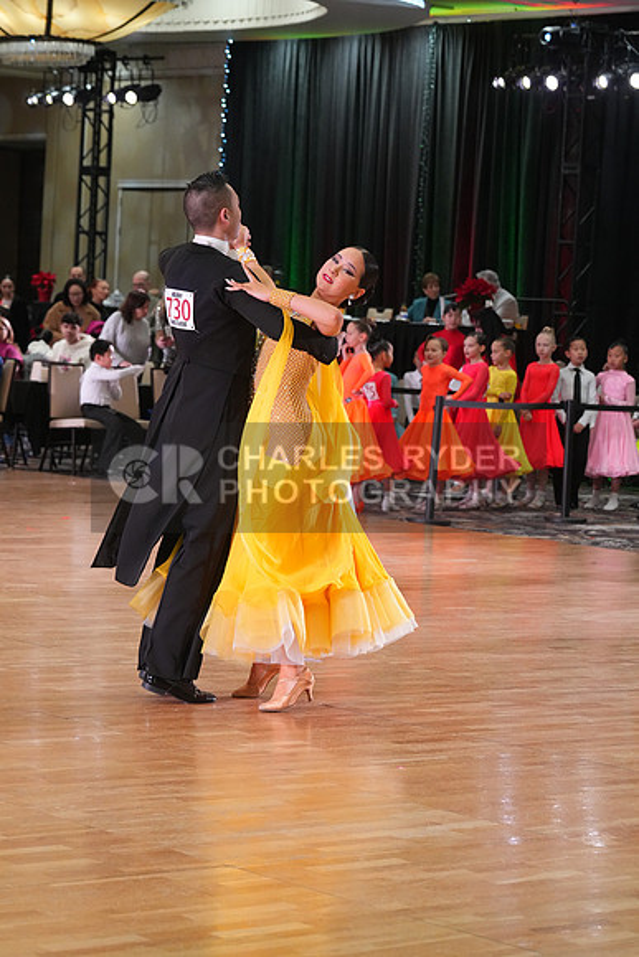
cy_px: 478
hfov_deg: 13.2
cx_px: 320
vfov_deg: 19.6
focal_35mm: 104
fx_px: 2767
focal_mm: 104
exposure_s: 1/200
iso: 4000
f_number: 6.3
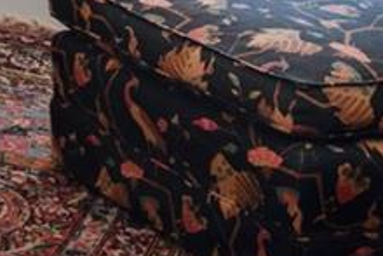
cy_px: -412
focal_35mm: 131
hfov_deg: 11.8
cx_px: -618
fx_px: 1395
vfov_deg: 9.1
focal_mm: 18
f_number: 8
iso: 320
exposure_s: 1/1.67
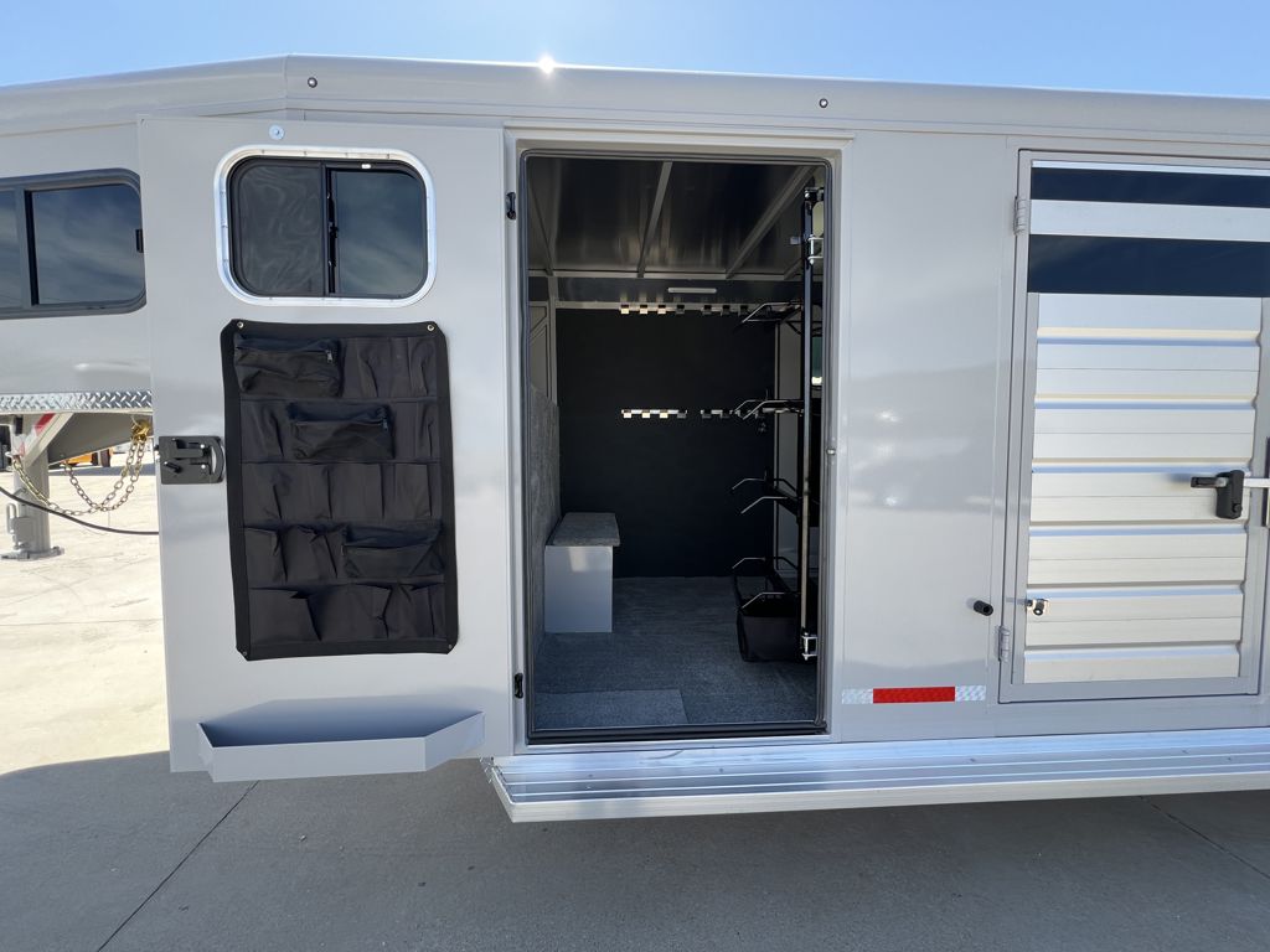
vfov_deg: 89.9
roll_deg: +0.1
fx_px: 477
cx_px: 635
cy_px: 476
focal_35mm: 13
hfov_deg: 106.2
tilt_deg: -5.4
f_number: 1.8
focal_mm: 1.57
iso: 32
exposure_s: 1/279
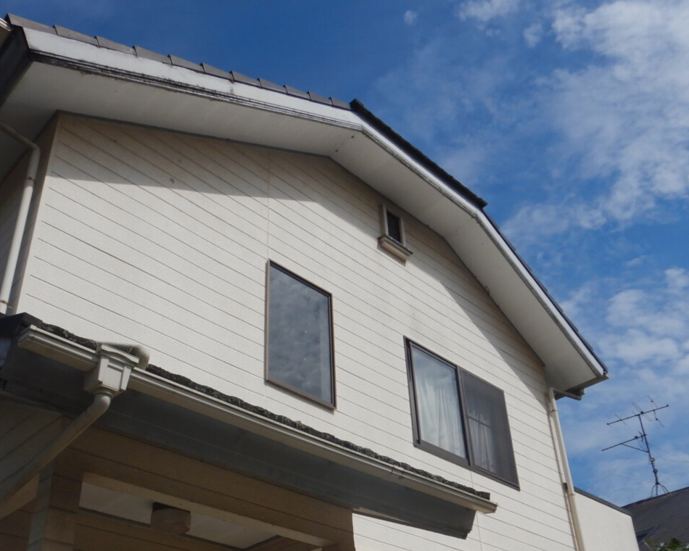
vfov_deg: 39.5
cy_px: 380
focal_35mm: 37
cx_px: 316
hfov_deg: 49.0
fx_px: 754
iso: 125
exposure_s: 1/640
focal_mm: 4.3
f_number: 8.2
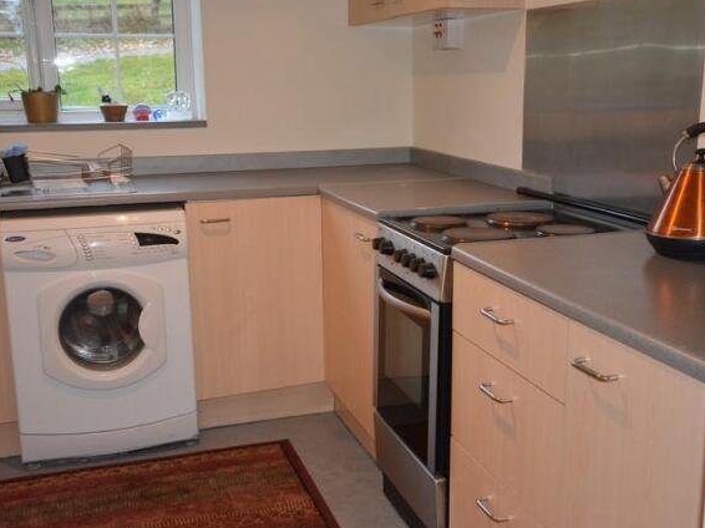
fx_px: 814
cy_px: 261
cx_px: 363
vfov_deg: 35.9
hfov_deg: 46.8
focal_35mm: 40
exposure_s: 1/30
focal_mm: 24
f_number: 3.8
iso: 2200
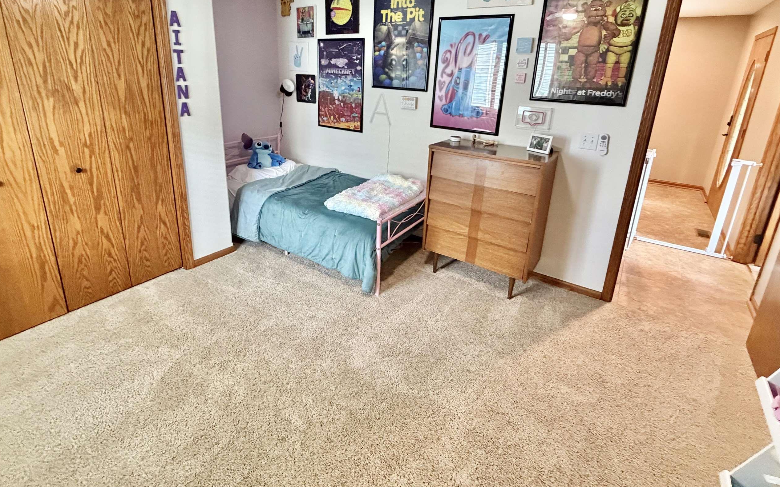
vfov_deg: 64.0
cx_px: 370
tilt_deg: -16.3
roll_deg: -0.9
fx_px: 383
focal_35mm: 18
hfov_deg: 91.0
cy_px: 179
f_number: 2.2
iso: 800
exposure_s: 1/60
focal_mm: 2.22
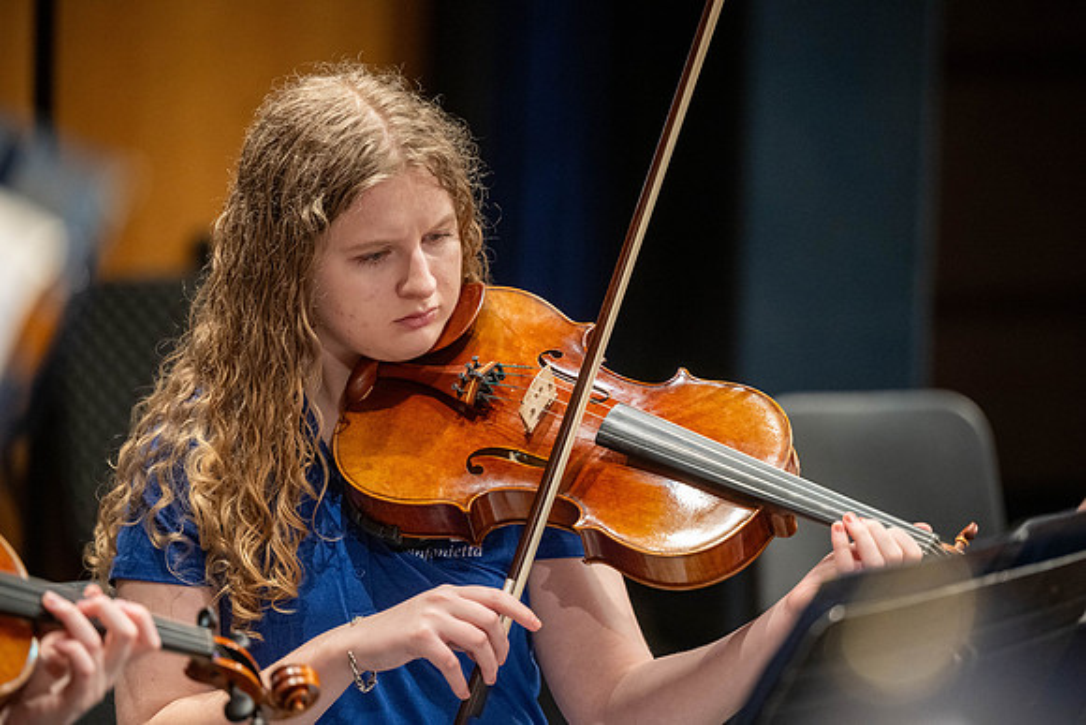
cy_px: 362
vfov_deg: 9.2
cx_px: 543
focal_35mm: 150
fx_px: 4526
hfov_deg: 13.7
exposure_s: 1/320
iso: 3200
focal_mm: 150
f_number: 2.8
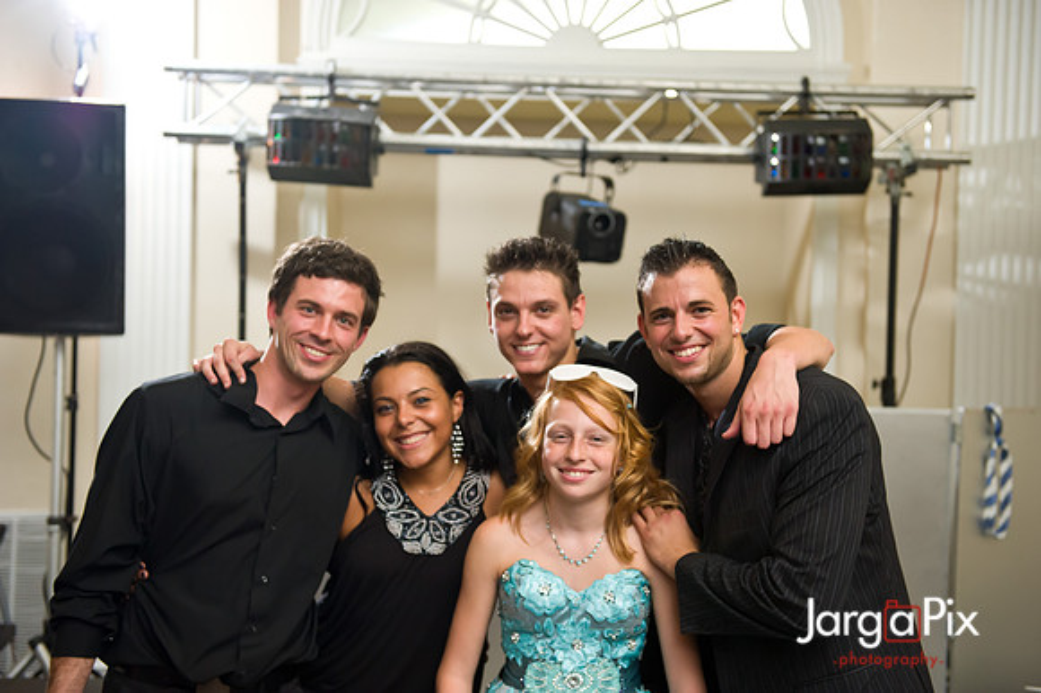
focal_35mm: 48
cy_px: 346
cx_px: 520
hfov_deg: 41.1
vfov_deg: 28.0
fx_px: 1387
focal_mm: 48
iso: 1600
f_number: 3.2
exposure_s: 1/125
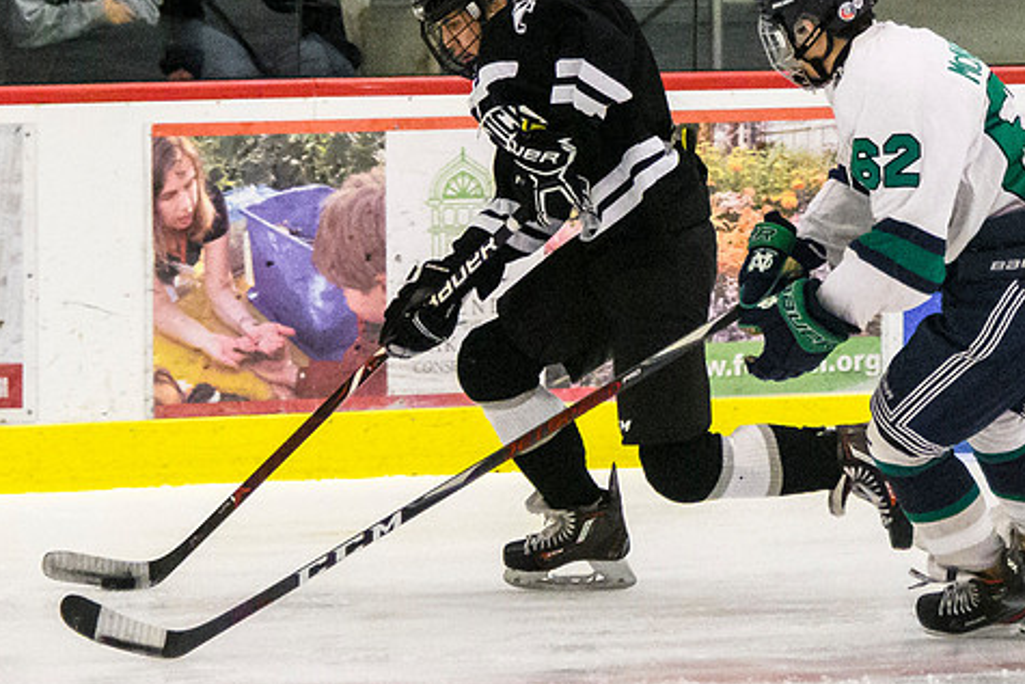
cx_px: 696
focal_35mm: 395
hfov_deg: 5.2
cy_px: 395
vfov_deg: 3.5
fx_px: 11249
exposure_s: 1/1250
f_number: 4
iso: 4500
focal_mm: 95
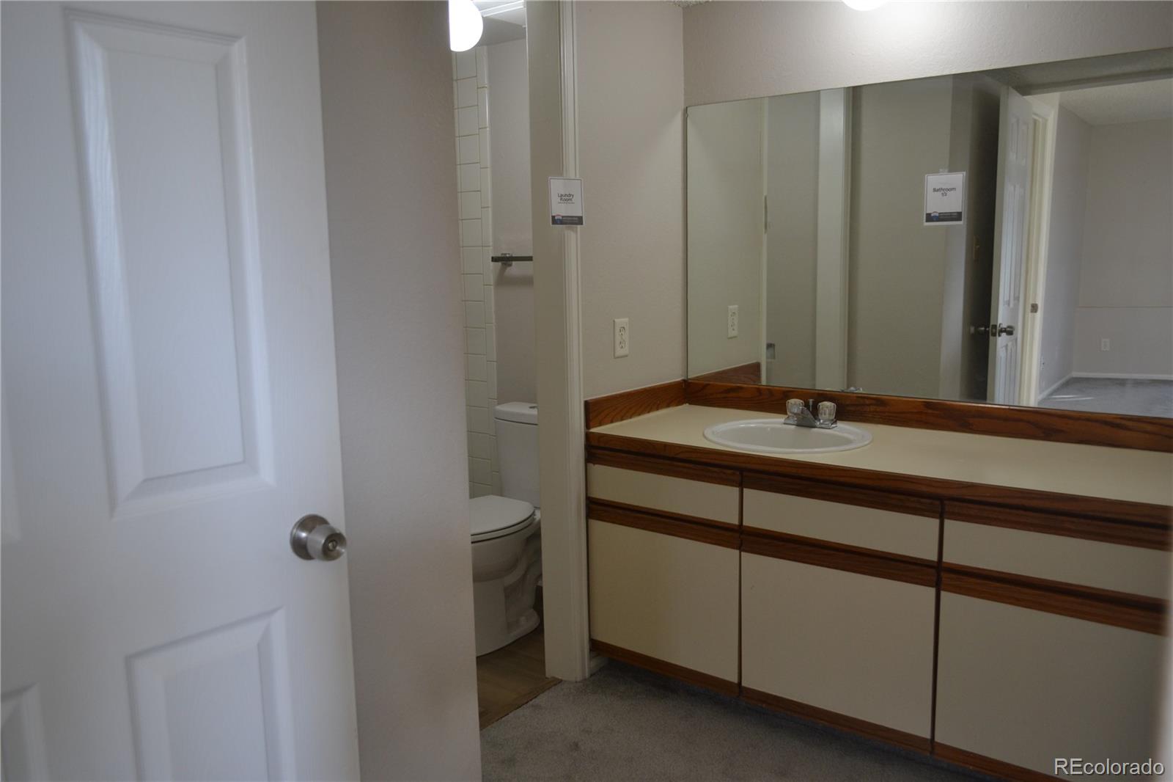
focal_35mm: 27
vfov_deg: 47.9
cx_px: 586
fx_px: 880
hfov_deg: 67.4
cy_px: 391
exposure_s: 1/60
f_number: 4
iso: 400
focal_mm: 18
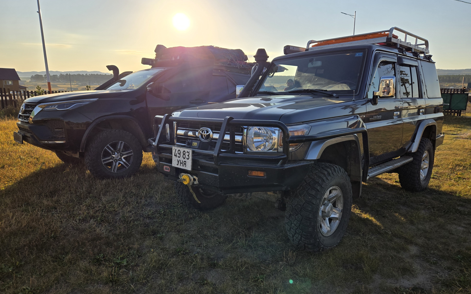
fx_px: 321
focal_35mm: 25
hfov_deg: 72.5
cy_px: 155
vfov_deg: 49.3
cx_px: 239
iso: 25
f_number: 1.8
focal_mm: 5.4
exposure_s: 1/2378
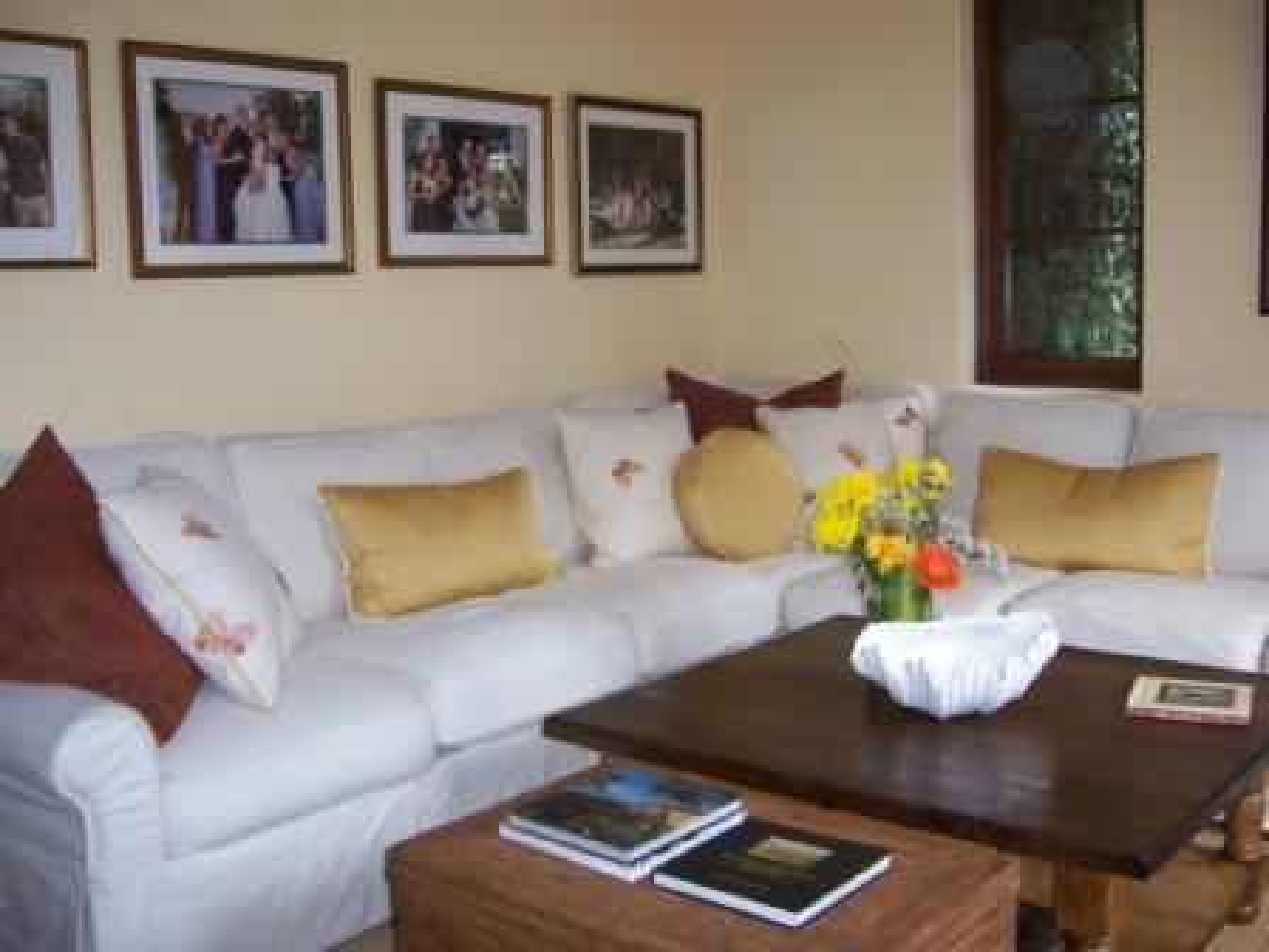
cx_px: 634
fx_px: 1320
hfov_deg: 51.4
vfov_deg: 39.7
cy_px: 476
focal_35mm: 36
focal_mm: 6.2
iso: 125
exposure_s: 1/60
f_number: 2.8
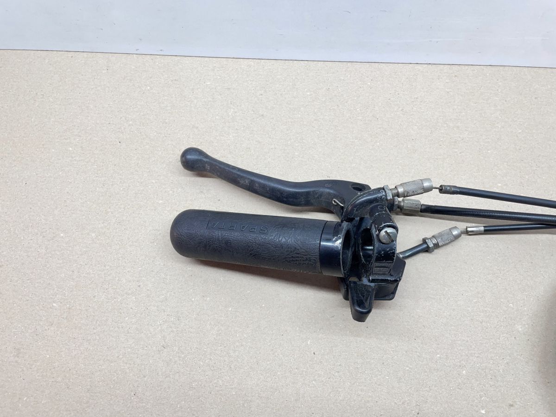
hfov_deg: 67.3
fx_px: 418
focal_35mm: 26
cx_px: 278
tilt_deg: -68.1
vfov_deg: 53.1
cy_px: 208
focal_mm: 4.2
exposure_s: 1/100
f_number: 1.6
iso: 80
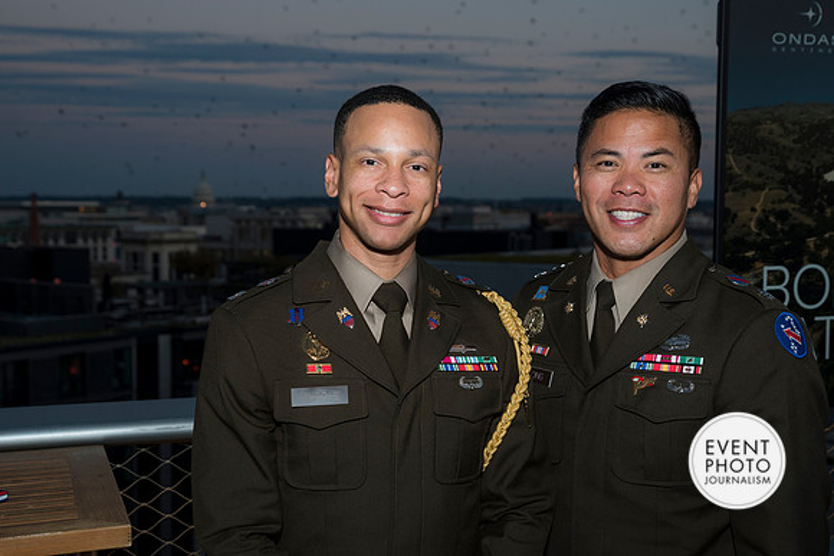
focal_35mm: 50
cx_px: 417
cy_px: 278
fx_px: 1159
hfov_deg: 39.6
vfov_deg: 27.0
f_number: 5.6
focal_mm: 50
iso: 800
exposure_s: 1/125
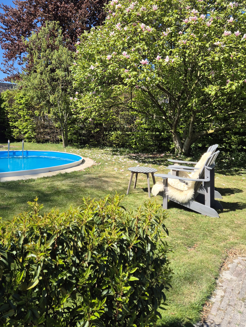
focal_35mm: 32
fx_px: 303
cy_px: 126
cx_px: 88
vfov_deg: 56.2
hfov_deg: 43.7
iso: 25
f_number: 1.8
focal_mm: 5.4
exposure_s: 1/1276
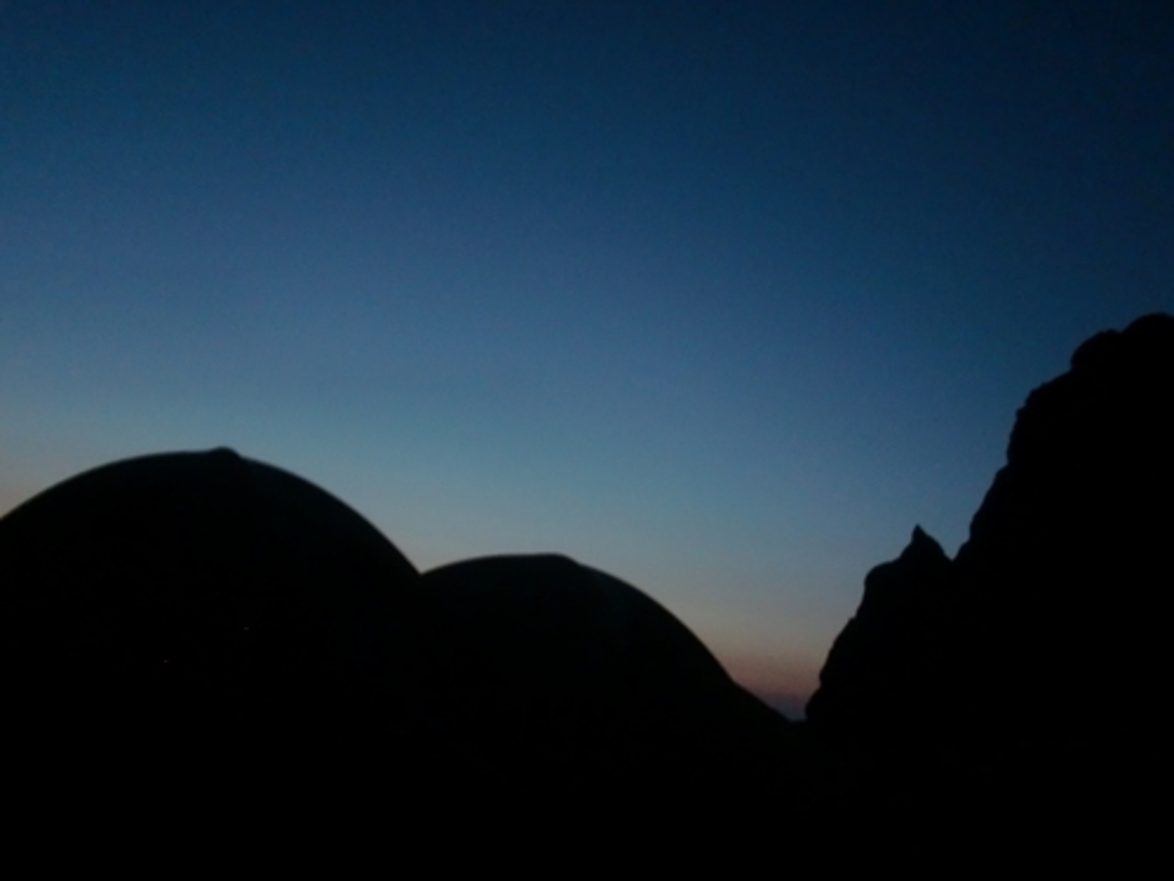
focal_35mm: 38
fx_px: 1289
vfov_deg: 37.7
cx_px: 587
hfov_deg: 49.0
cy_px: 440
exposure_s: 1/2.5
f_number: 3.9
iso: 400
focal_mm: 6.66
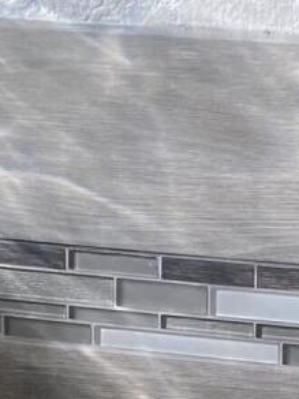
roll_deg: -2.1
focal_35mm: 178
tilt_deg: -15.7
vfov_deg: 10.8
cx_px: 339
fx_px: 2050
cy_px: 570
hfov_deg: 8.3
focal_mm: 4.25
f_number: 1.8
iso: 32
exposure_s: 1/330
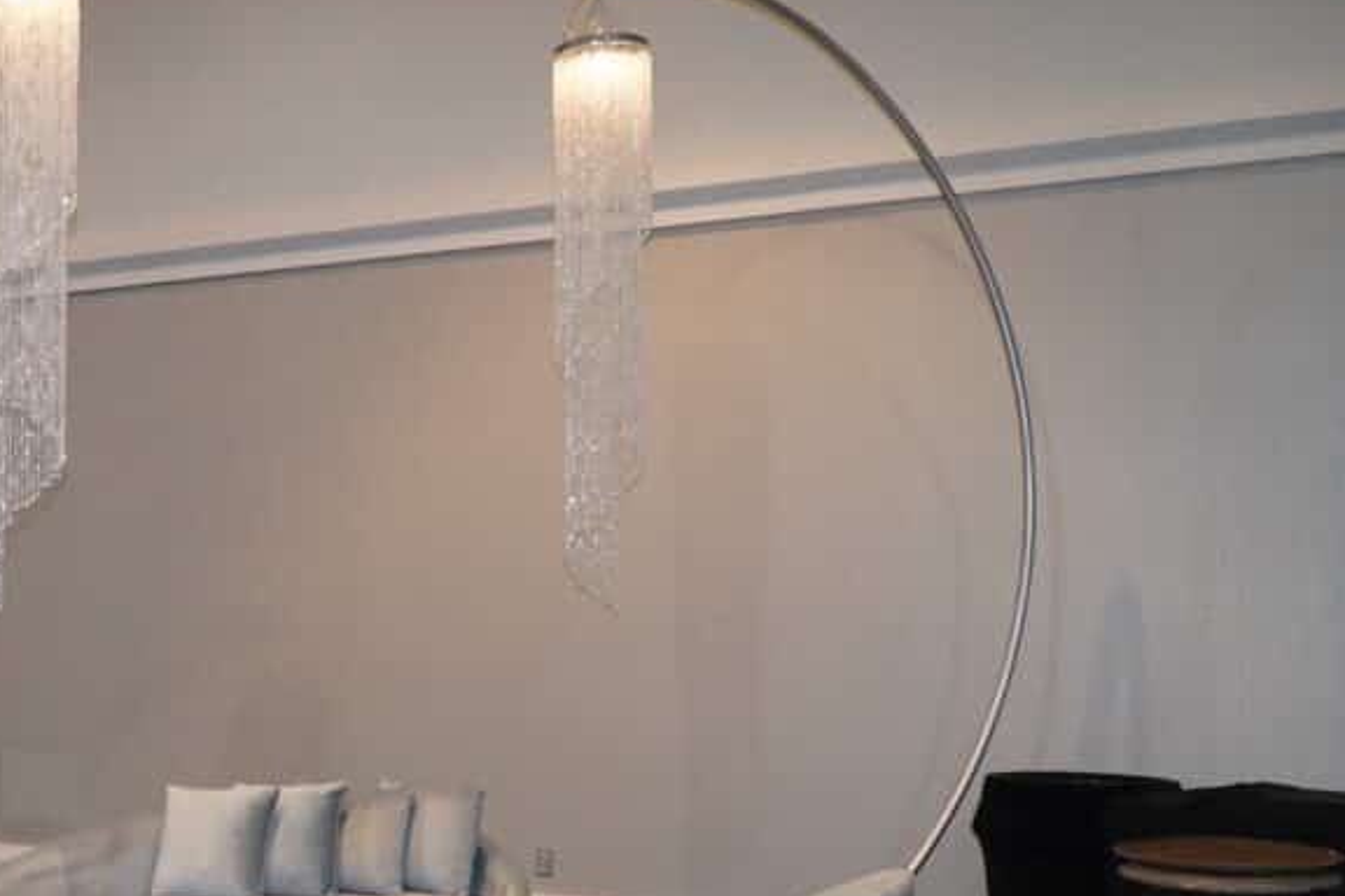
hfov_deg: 38.7
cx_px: 170
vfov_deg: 28.0
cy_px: 505
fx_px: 1793
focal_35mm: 48
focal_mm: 18
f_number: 4
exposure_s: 1/160
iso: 2000
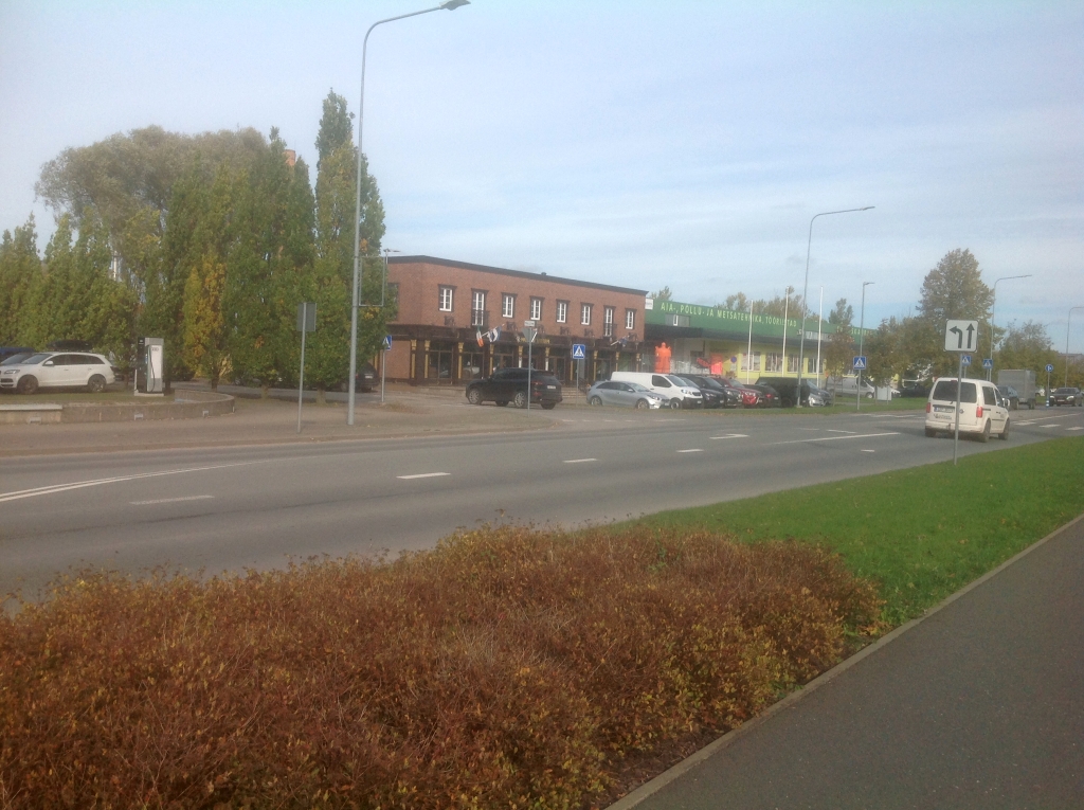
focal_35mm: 35
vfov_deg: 40.6
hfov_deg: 52.7
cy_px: 405
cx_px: 542
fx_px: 1094
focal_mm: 4.28
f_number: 2.4
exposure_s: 1/1439
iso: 50
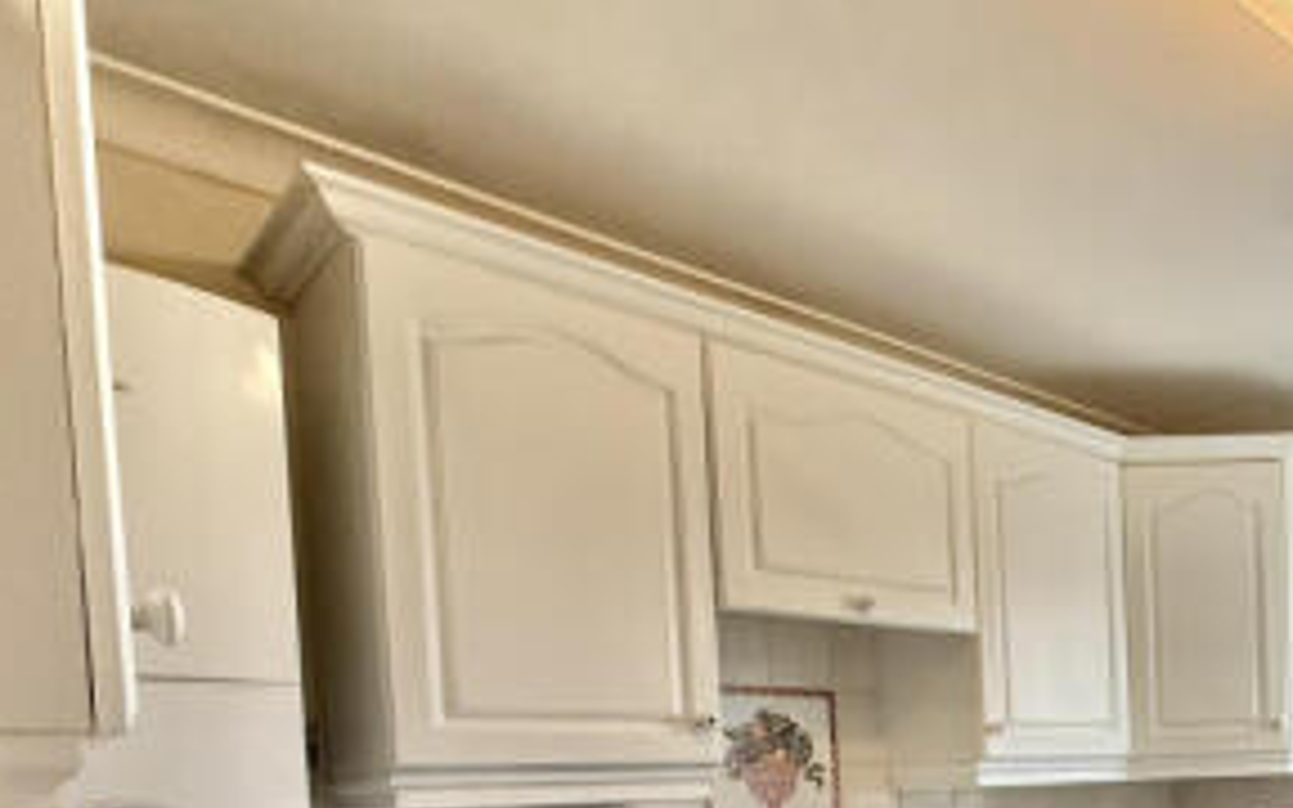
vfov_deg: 37.6
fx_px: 1057
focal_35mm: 30
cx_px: 1071
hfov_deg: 57.2
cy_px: 797
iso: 250
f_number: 2.2
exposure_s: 1/100
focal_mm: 2.22
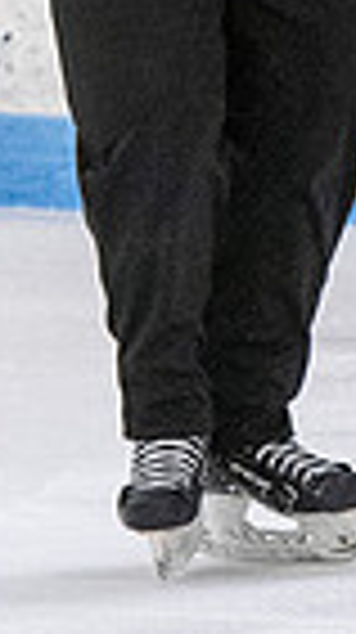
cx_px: 140
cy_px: -303
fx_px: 27504
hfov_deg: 0.7
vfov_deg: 1.3
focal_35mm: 1634
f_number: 3.5
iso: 2000
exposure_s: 1/800
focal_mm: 185
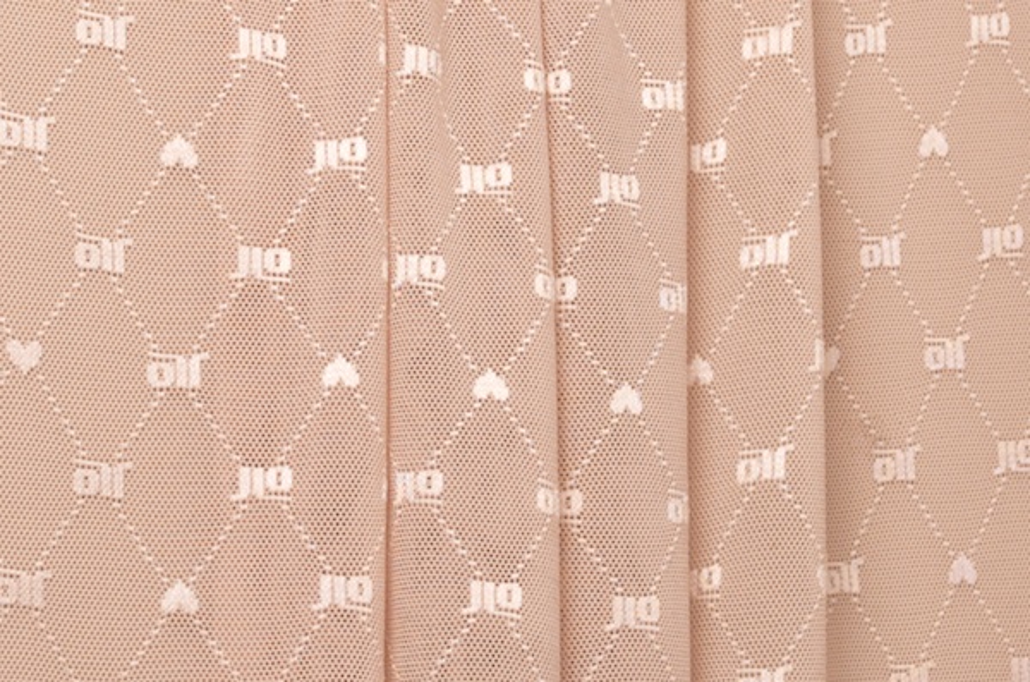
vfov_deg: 15.6
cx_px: 515
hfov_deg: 23.4
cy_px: 341
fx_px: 2483
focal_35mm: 87
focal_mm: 58
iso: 400
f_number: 8
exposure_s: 1/800
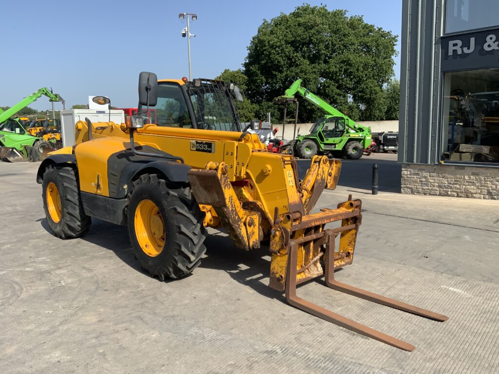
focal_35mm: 29
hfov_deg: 61.7
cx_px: 250
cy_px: 187
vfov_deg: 48.2
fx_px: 418
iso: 16
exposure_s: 1/1730
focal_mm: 3
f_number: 1.8
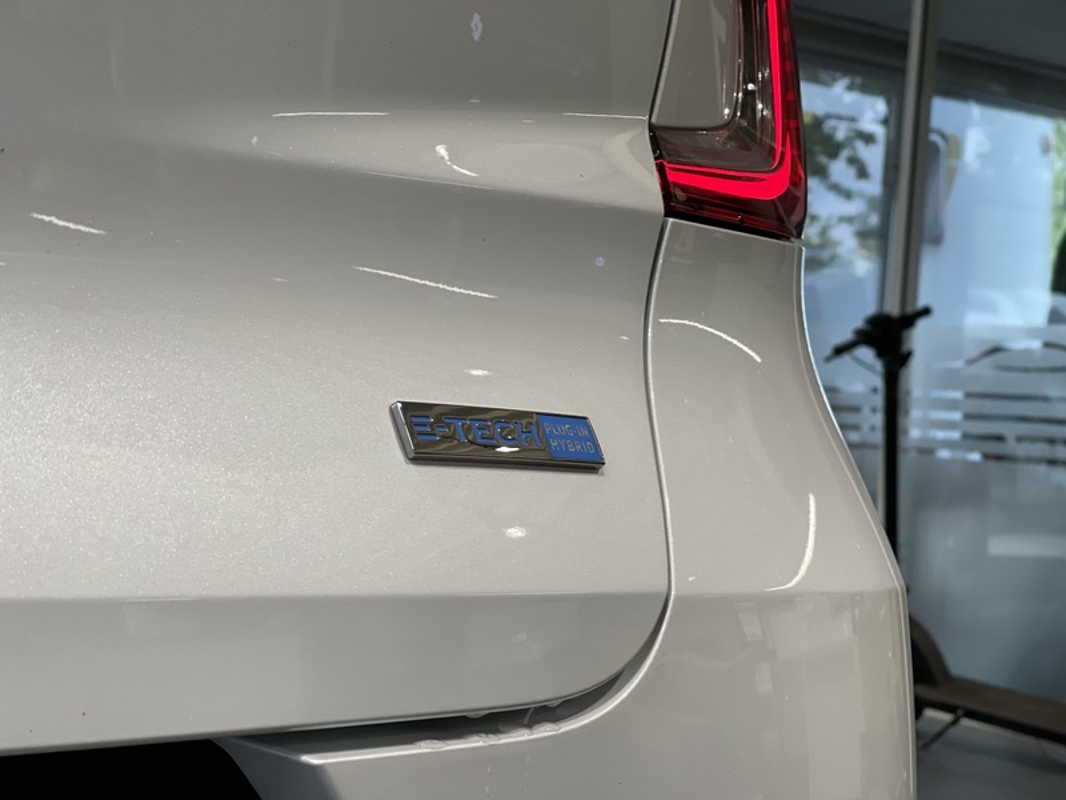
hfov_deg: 30.3
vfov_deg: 22.9
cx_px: 533
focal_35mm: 64
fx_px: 1971
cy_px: 400
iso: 100
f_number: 2.2
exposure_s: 1/100
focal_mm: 7.5
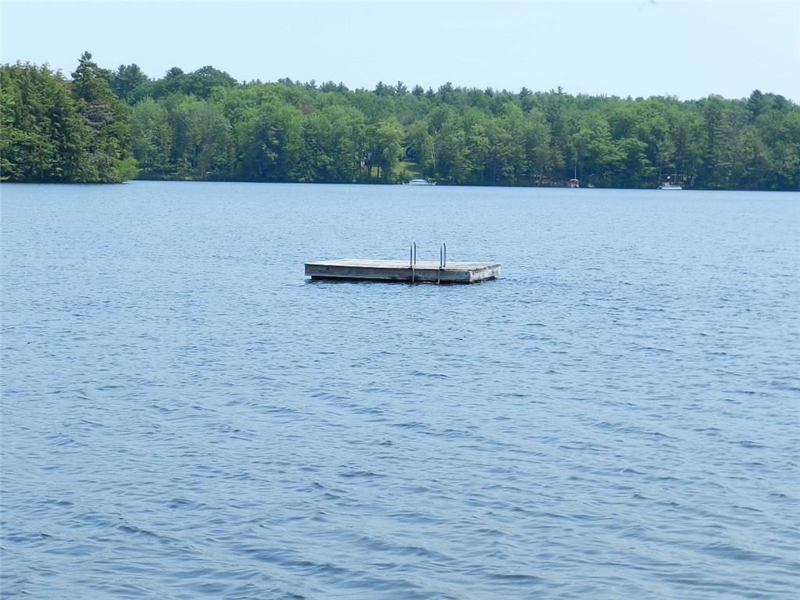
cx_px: 400
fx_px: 2311
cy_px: 300
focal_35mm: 100
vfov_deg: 14.8
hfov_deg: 19.6
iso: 160
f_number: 4.6
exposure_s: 1/800
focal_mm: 17.7
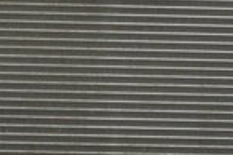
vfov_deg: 7.1
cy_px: 141
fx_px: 1236
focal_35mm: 191
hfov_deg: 10.5
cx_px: 302
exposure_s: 1/25
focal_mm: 29
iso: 400
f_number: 5.6
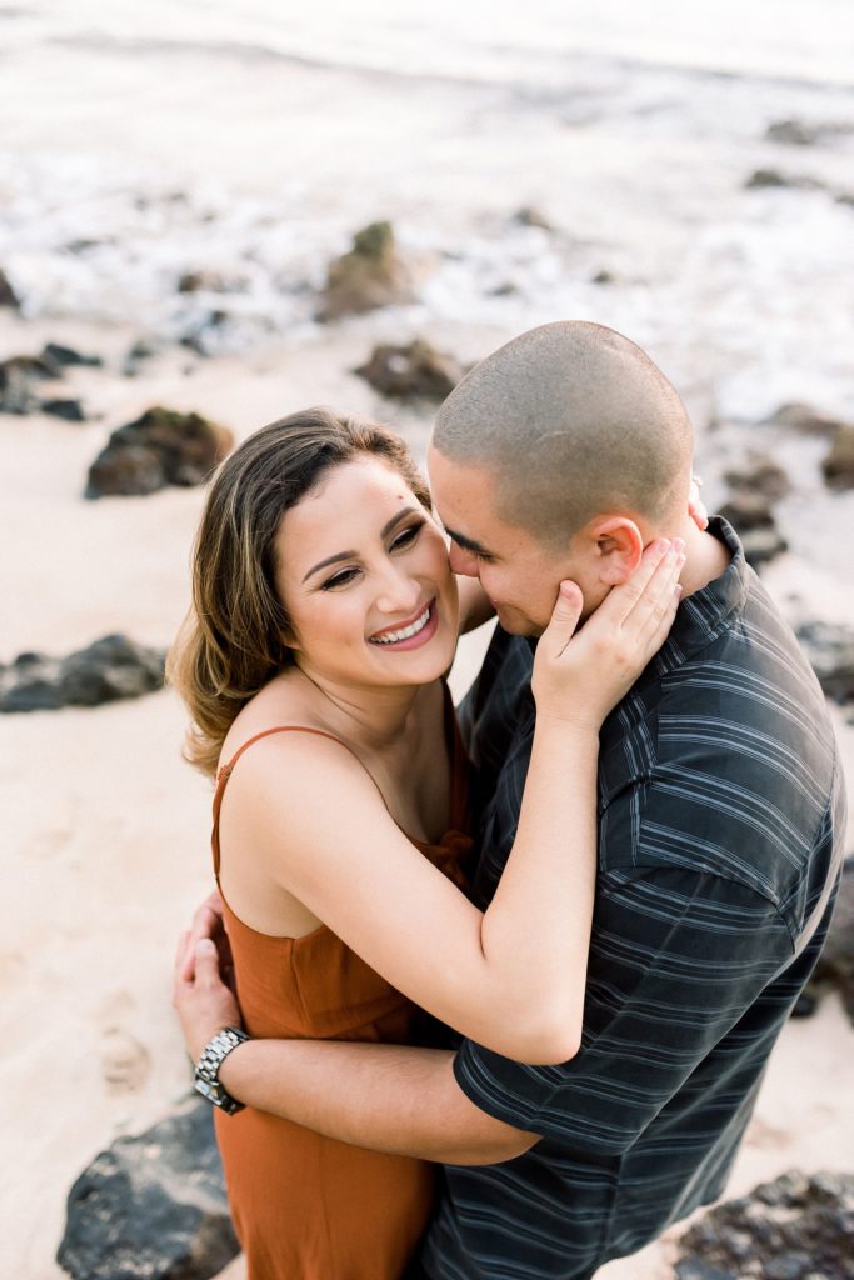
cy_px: 640
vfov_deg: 54.4
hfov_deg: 37.9
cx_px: 427
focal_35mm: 35
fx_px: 1245
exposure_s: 1/400
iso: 1000
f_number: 2.2
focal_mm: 35
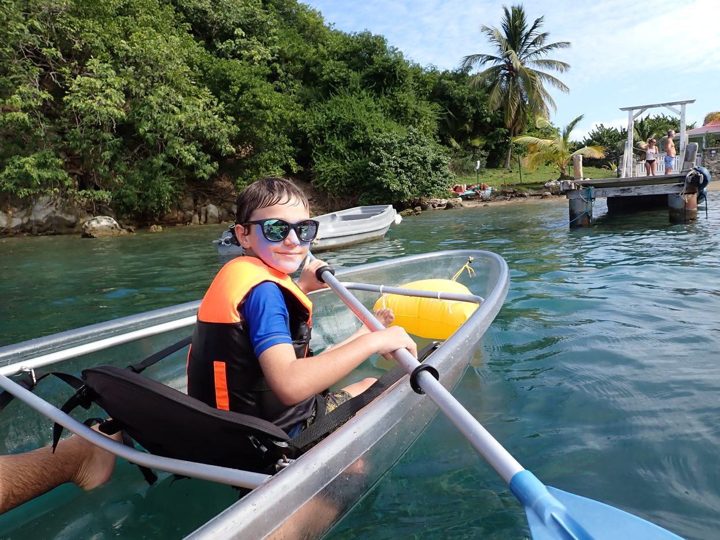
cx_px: 360
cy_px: 270
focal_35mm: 25
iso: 100
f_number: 2.8
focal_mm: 4.5
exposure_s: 1/800
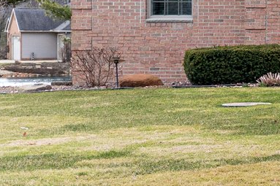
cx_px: 731
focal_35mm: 187
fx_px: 1454
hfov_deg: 9.5
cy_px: 24
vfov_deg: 7.3
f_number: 2.8
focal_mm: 35
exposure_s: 1/2500
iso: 400
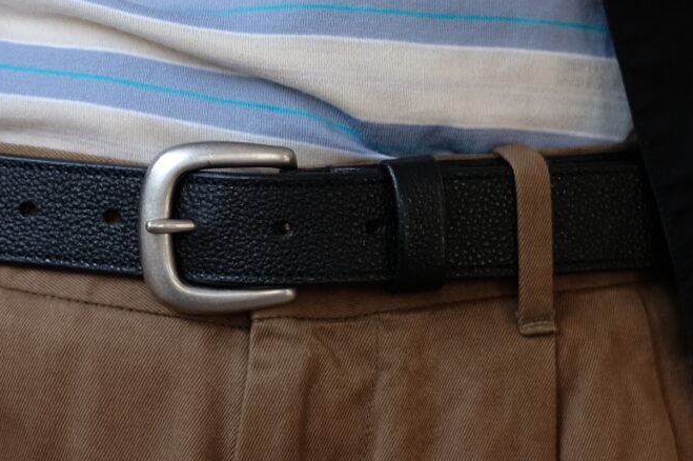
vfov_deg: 6.7
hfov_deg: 10.0
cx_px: 80
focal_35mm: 206
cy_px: 221
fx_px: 3961
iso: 200
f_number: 2
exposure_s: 1/340
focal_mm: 35
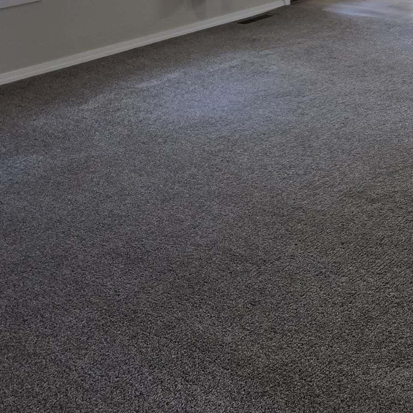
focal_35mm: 65
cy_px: 20
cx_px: 604
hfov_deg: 22.3
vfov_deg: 25.4
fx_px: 877
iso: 400
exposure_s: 1/120
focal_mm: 6.3
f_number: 1.7
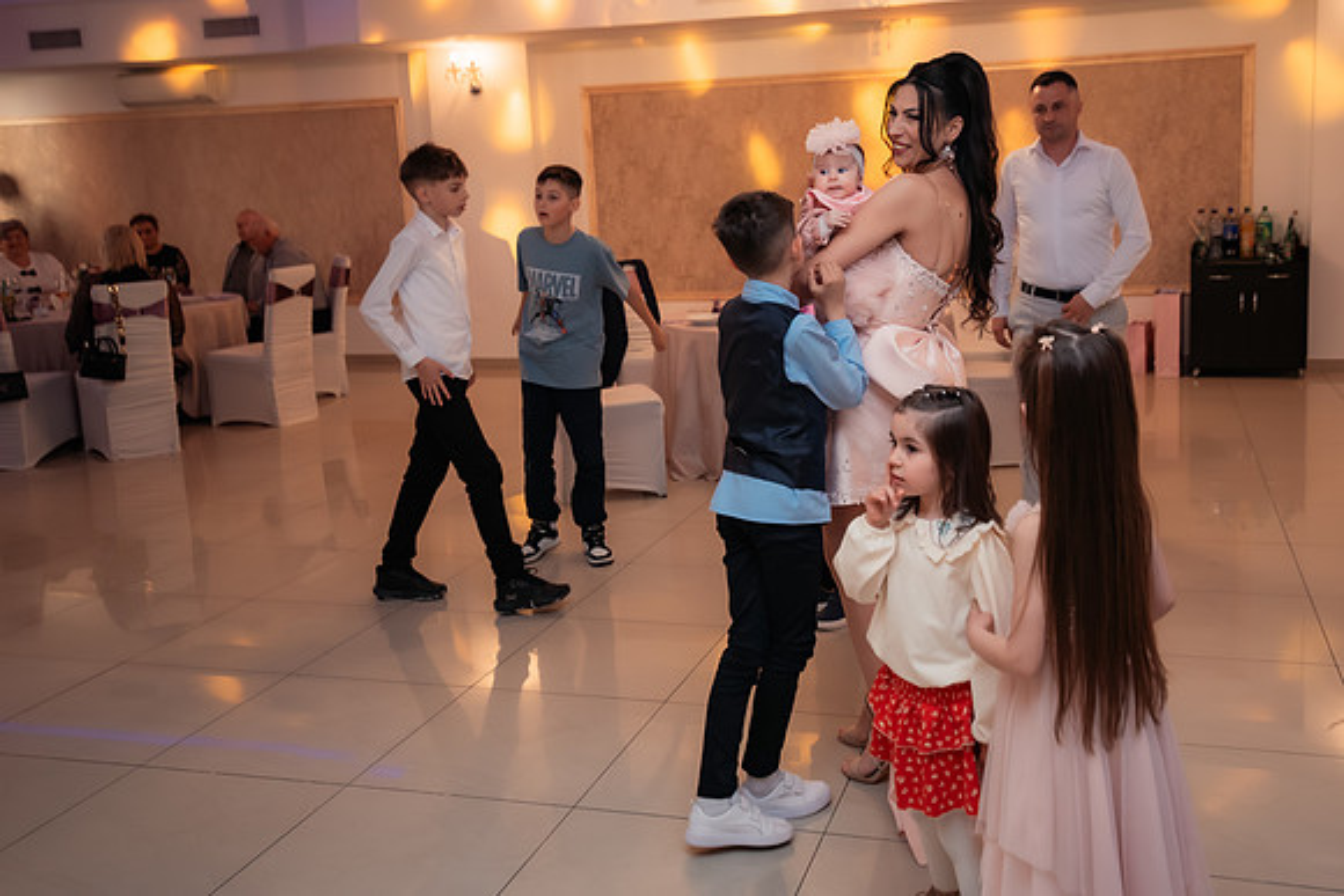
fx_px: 1315
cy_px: 371
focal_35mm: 35
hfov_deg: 53.9
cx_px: 789
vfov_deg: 37.6
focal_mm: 30
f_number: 2.8
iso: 1600
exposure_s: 1/200
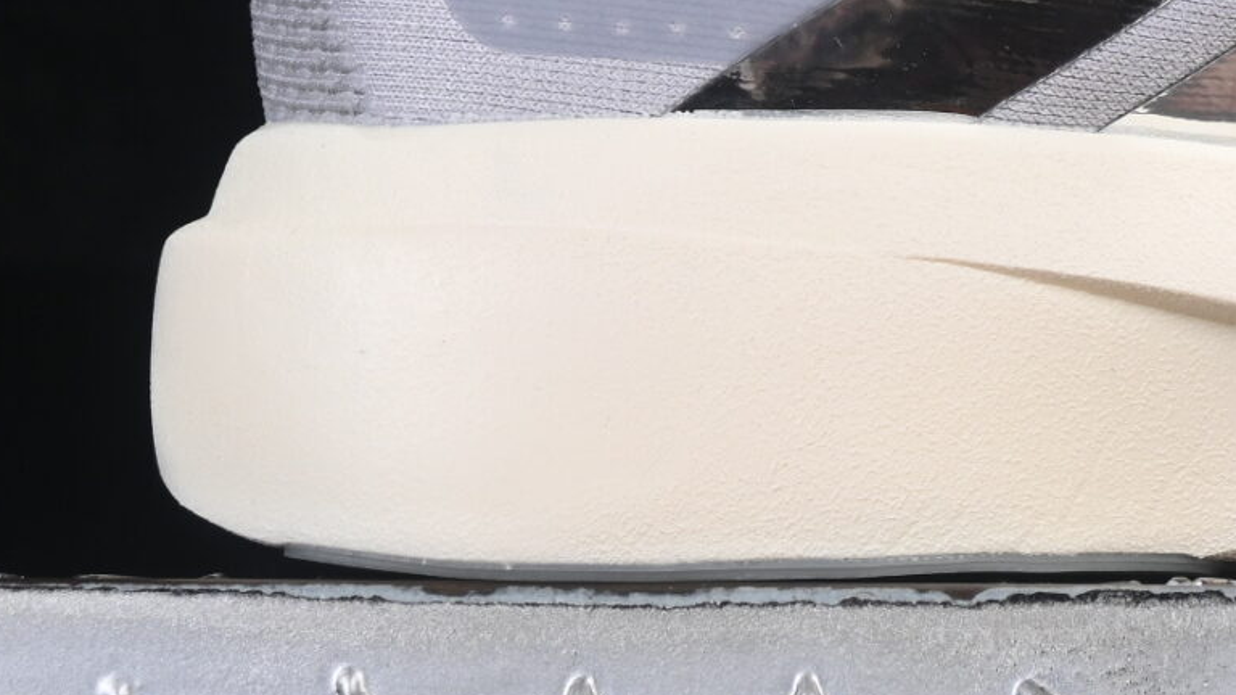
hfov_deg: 8.1
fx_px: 8587
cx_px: 1550
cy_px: -265
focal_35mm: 262
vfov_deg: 4.6
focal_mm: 50
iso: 160
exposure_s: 1/80
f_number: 8
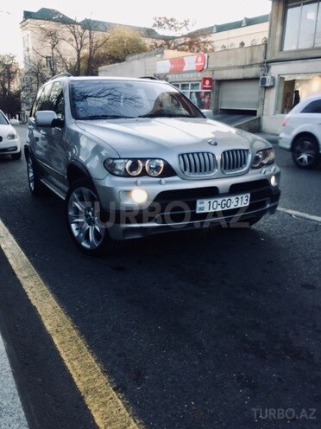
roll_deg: -3.3
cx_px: 160
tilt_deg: -11.1
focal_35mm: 29
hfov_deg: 48.2
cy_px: 214
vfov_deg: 61.7
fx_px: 359
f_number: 2.2
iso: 32
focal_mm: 4.15
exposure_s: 1/144
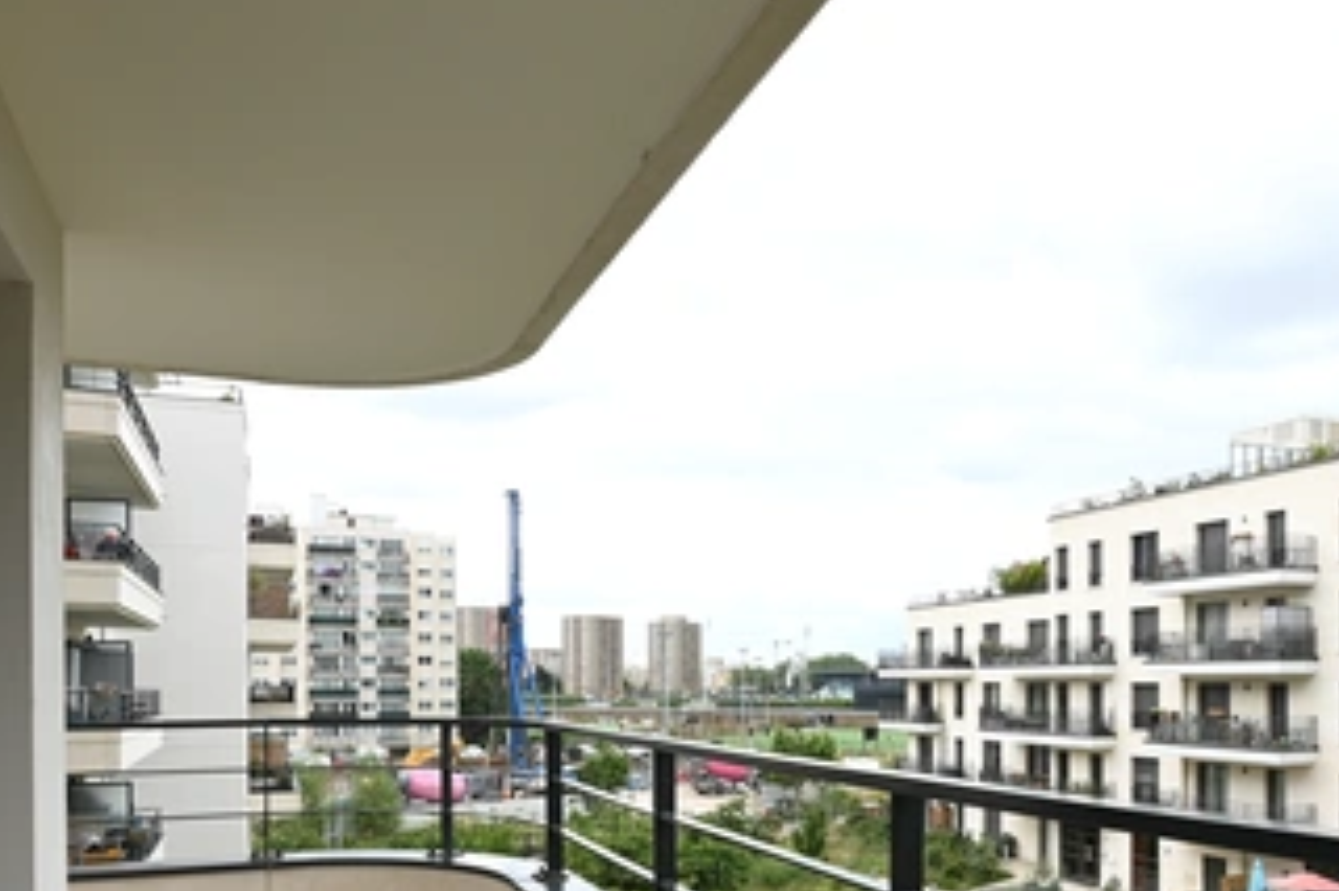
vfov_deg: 42.1
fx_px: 1115
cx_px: 778
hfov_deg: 61.6
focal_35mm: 30
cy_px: 680
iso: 200
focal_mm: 16
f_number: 11
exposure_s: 1/60
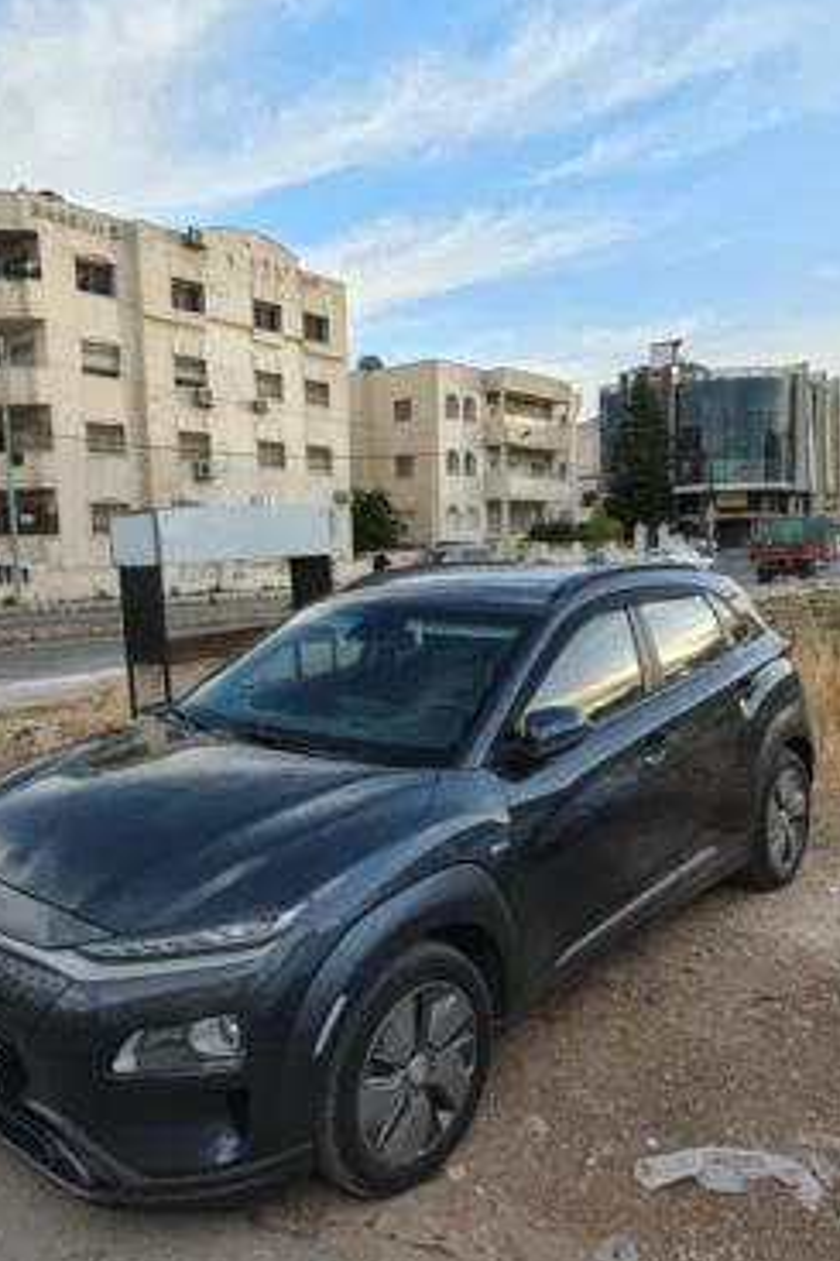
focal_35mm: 26
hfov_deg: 49.5
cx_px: 384
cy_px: 654
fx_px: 911
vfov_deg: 69.4
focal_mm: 5.56
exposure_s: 1/253
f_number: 1.8
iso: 50
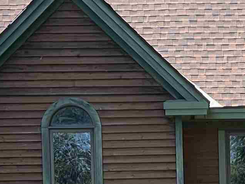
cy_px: 380
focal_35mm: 308
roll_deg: +1.7
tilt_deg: +0.6
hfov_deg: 6.4
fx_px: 2181
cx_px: 323
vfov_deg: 4.7
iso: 20
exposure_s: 1/263
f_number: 2.2
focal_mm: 7.5
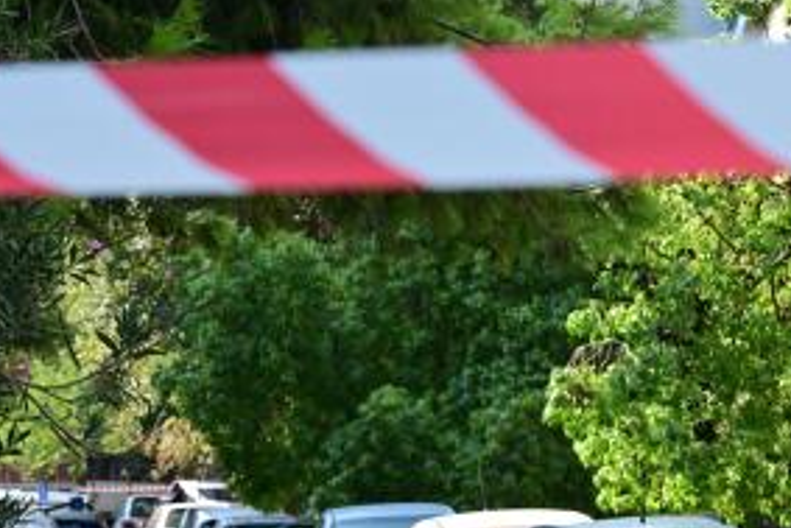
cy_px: 497
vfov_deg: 7.4
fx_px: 4045
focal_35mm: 184
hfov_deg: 11.2
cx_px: 551
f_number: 7.1
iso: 250
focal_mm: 79
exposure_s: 1/250
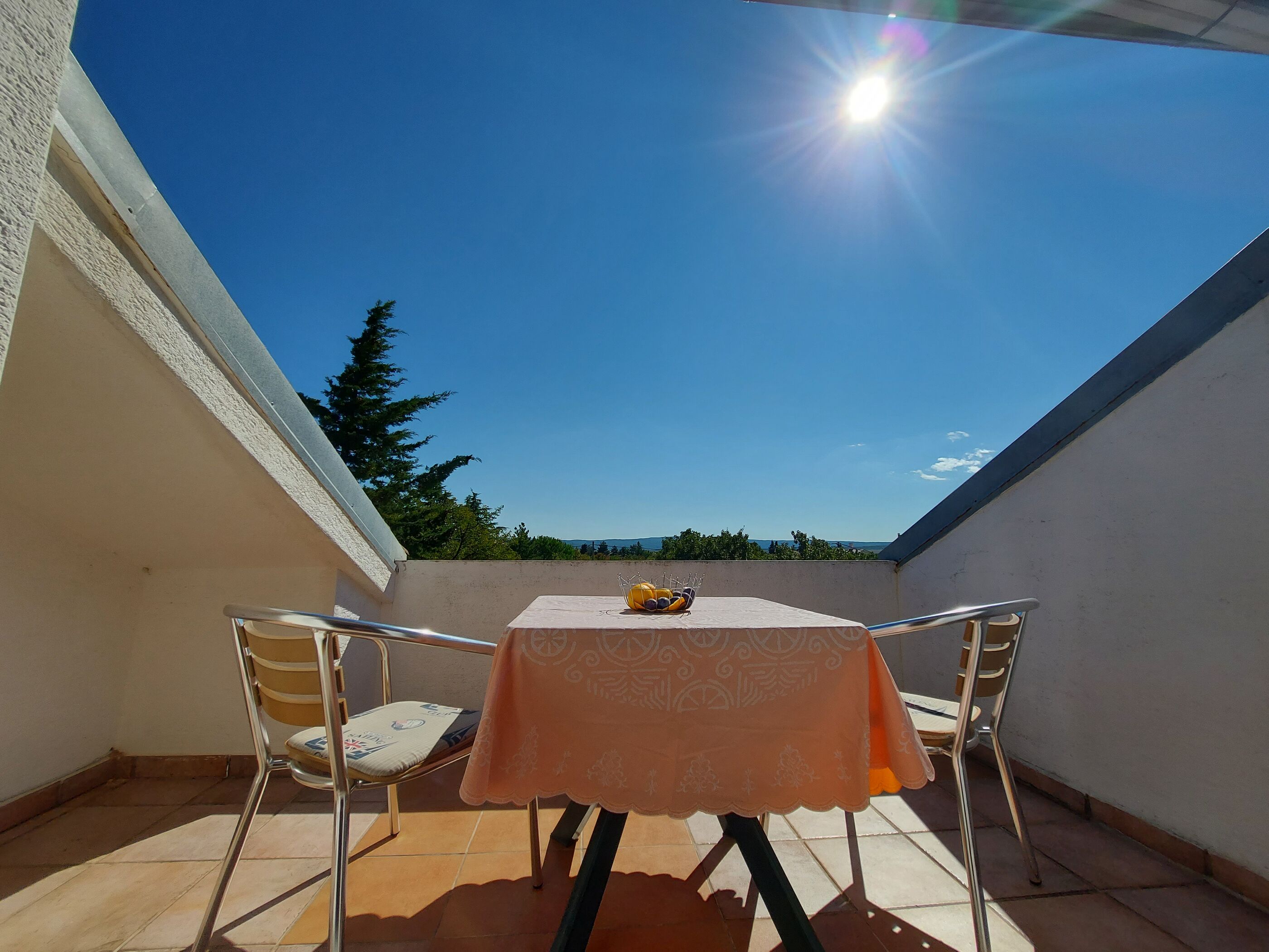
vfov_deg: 89.9
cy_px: 476
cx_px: 634
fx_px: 477
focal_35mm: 13
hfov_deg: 106.2
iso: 50
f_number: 2.2
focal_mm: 1.74
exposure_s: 1/4117
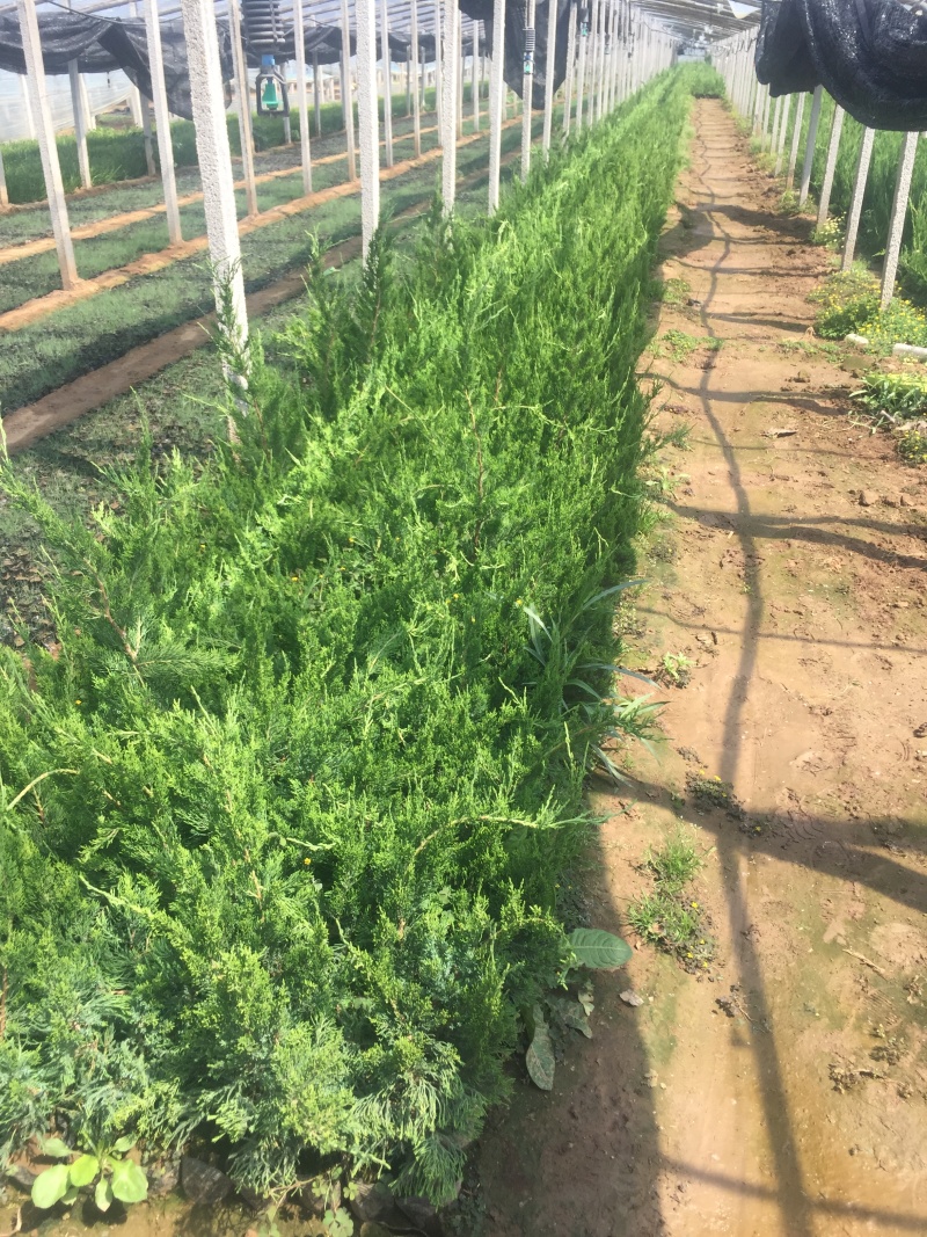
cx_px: 464
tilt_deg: -28.0
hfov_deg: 48.2
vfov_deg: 61.7
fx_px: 1036
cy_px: 618
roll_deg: +0.3
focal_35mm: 29
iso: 32
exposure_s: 1/628
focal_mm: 4.15
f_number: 2.2
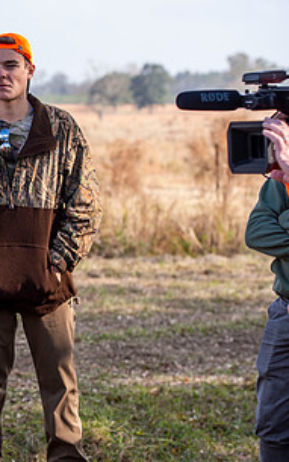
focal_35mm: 155
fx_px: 1951
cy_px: 253
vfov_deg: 13.5
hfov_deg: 8.3
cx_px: -126
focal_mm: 80
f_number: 5
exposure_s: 1/400
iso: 200
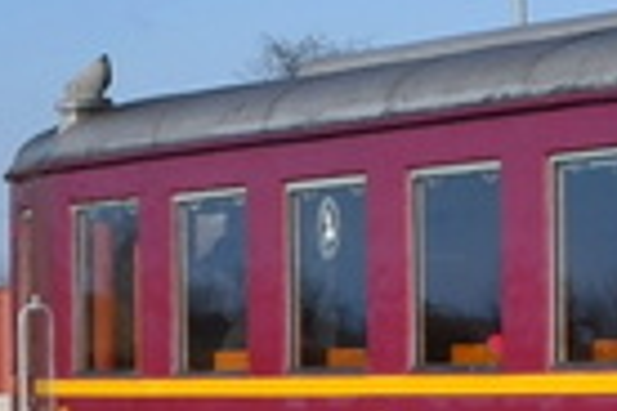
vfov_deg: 4.8
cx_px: 1073
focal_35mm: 284
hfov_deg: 7.1
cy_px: 29
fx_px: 4867
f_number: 11
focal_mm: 26
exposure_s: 1/400
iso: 200
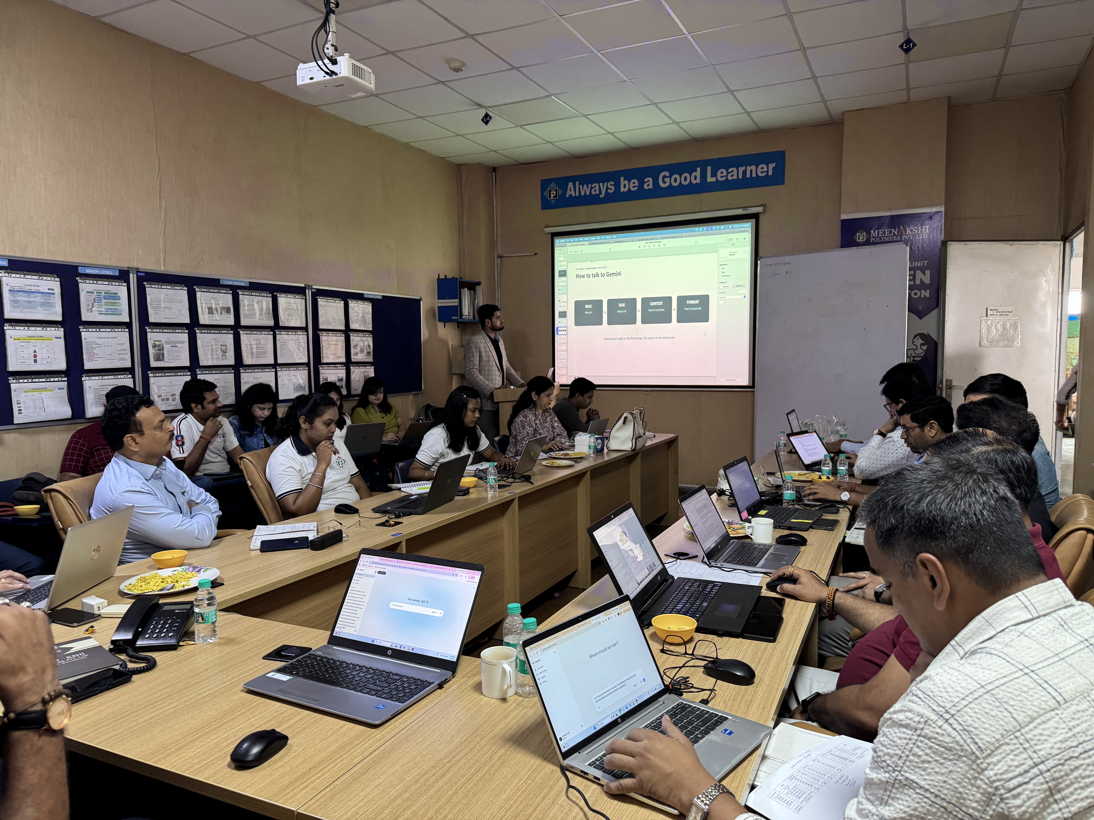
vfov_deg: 56.8
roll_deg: +0.6
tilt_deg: -4.8
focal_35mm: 24
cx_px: 547
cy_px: 410
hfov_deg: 71.6
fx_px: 758
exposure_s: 1/50
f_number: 1.78
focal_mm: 6.76
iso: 400
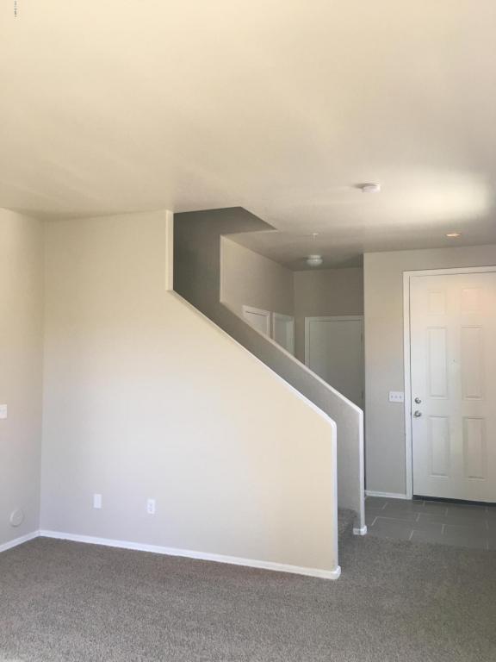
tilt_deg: +2.6
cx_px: 248
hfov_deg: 48.2
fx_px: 554
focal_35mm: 29
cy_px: 331
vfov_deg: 61.7
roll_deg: +0.1
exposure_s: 1/30
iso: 40
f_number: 2.2
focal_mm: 4.15
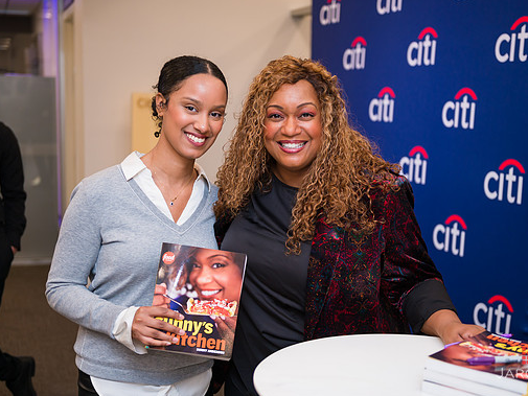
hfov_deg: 36.1
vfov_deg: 27.5
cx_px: 293
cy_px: 200
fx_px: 809
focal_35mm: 53
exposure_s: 1/200
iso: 400
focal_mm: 48
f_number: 3.2
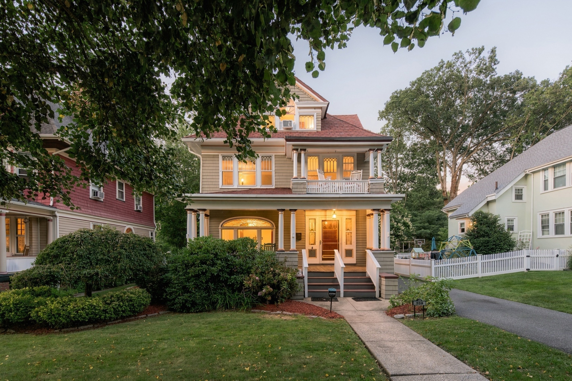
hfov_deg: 93.3
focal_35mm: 17
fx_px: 270
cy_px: 190
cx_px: 286
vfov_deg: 70.4
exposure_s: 1/1.67
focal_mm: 17
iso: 320
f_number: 9
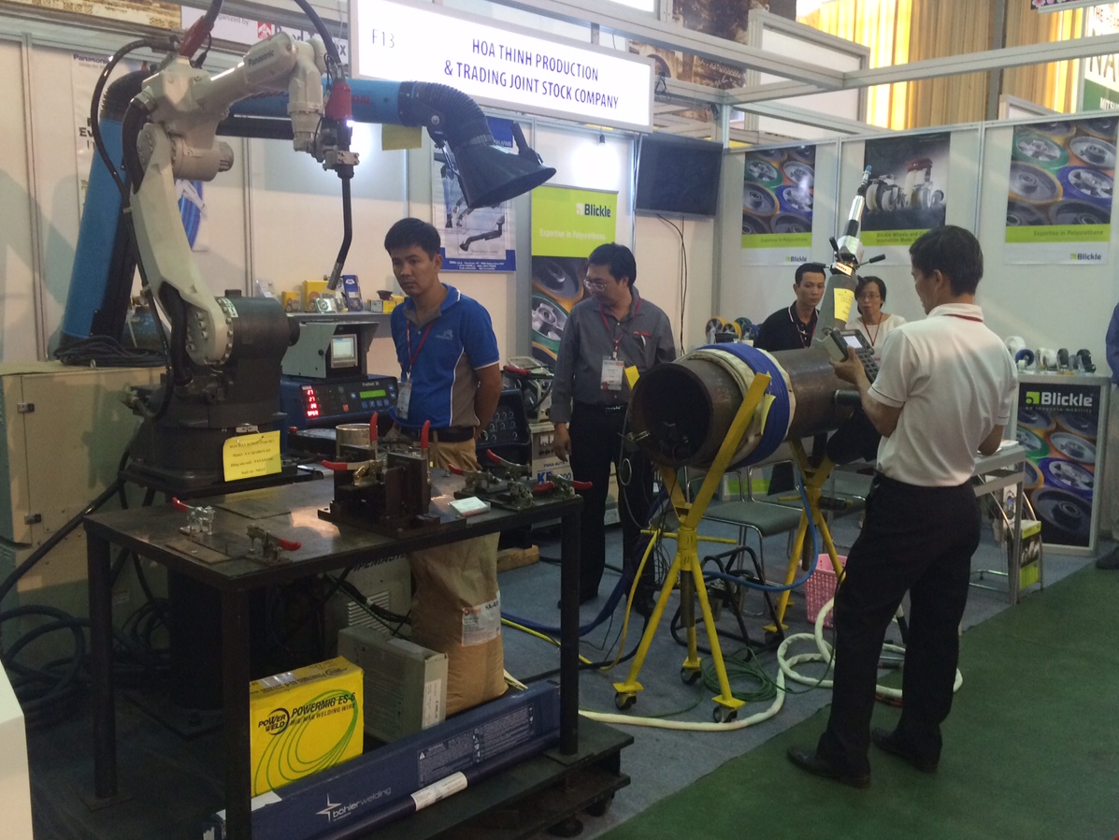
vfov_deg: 45.4
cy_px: 416
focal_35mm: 31
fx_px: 1002
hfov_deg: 58.3
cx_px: 568
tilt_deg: -8.6
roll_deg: -0.3
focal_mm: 4.15
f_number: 2.2
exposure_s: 1/30
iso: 160
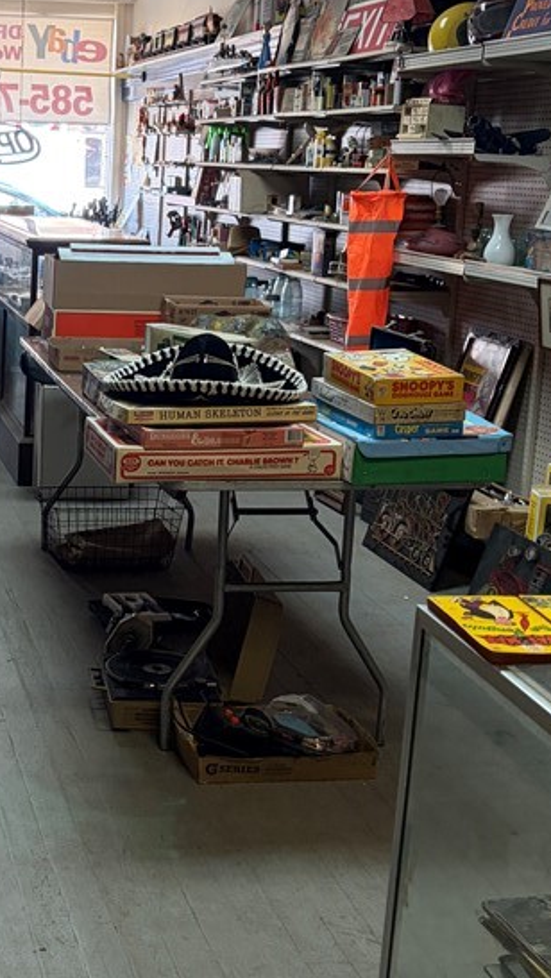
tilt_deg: -12.1
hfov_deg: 22.0
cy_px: 477
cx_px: 34
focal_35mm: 53
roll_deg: -2.6
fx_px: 1376
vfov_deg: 39.2
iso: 200
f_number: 1.6
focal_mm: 5.96
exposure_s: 1/120
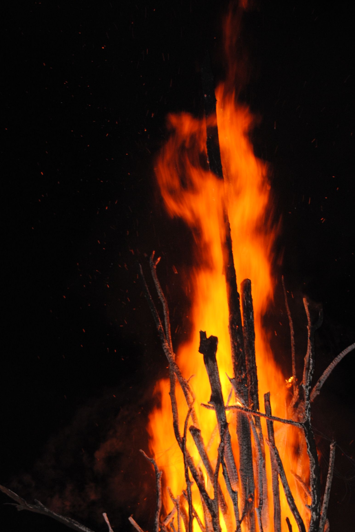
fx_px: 961
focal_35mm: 65
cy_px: 394
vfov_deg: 30.5
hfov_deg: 20.9
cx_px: 187
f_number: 4.2
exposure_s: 1/60
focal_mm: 26
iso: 200
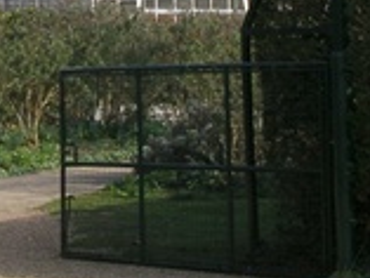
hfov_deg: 13.8
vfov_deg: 10.3
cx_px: -12
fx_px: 1508
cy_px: -71
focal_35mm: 141
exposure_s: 1/461
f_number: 6
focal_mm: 7.8
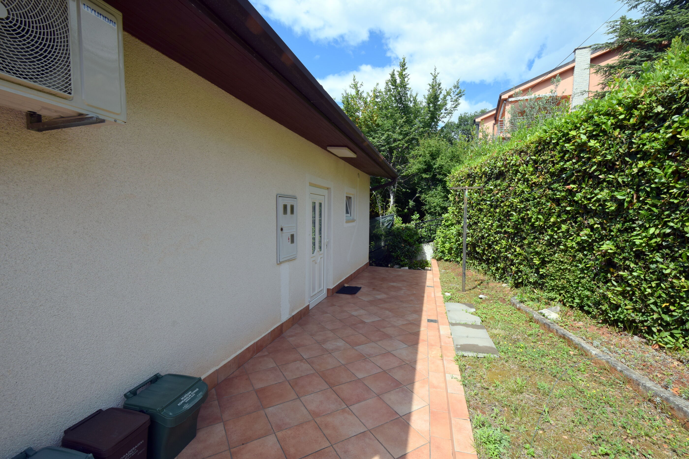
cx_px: 344
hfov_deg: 100.4
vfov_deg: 77.3
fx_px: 287
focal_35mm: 15
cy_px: 230
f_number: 9
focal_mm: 10
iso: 200
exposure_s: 1/320
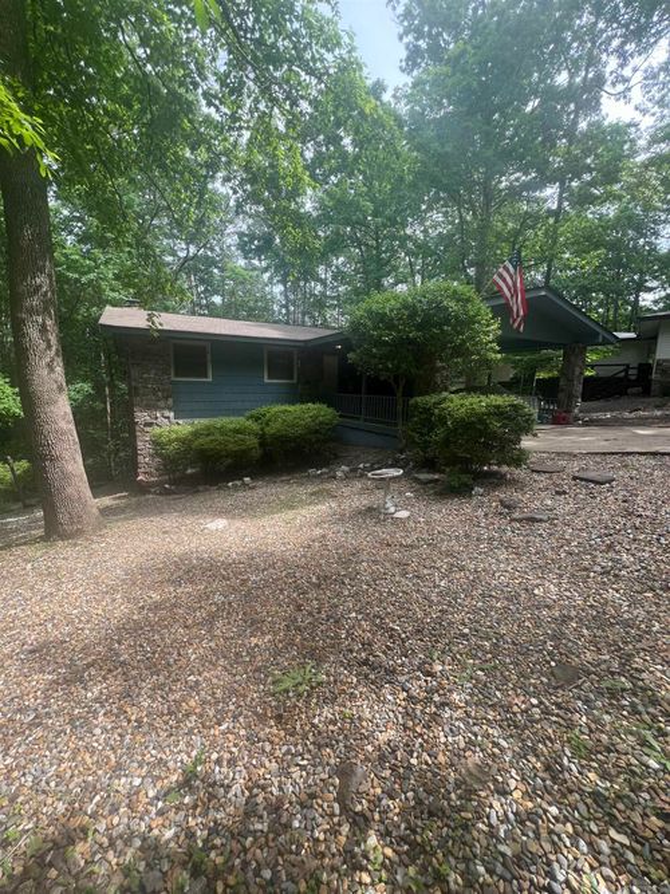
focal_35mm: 13
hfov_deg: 89.9
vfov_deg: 106.2
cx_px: 335
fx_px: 336
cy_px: 447
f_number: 1.8
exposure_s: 1/171
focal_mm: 1.57
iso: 32
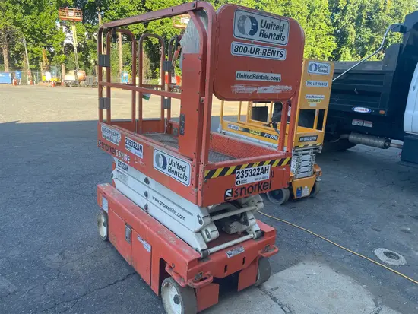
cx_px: 209
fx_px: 314
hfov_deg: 67.3
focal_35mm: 26
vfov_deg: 53.1
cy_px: 157
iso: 32
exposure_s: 1/419
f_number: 1.6
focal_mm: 4.2
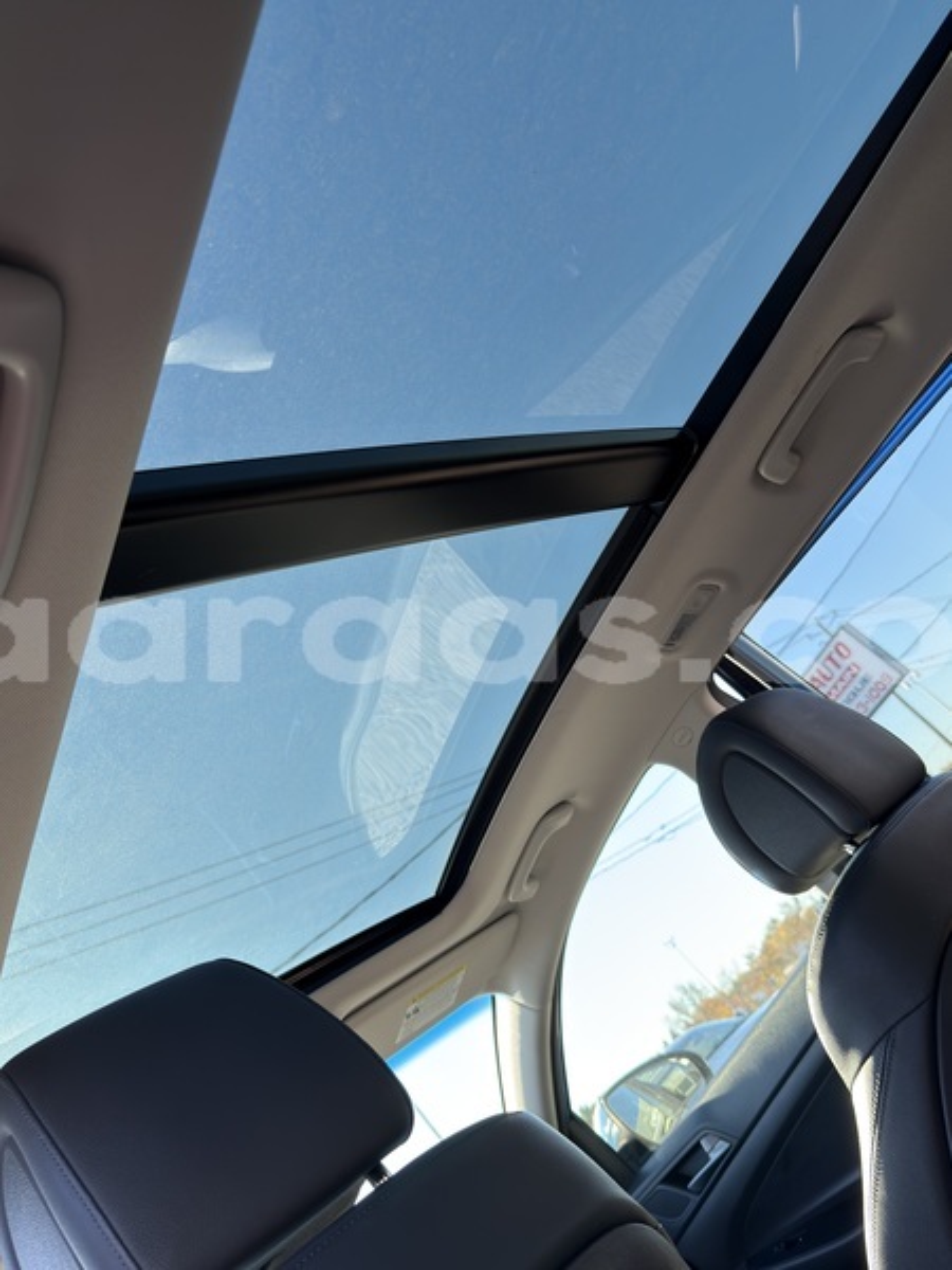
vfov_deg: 63.4
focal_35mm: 28
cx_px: 476
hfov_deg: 49.7
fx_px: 1027
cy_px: 635
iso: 80
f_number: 1.78
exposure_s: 1/350
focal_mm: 6.76
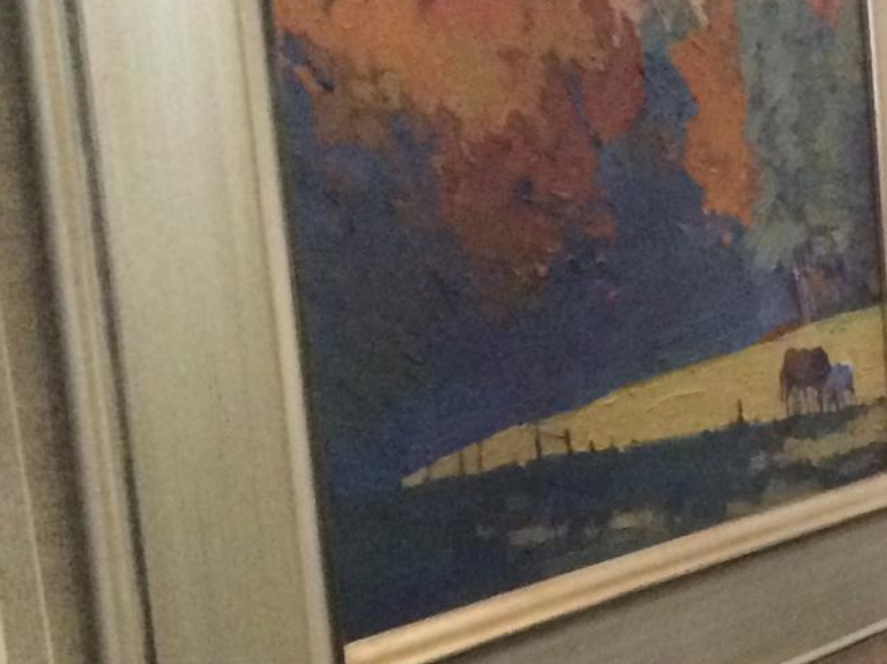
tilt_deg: -12.4
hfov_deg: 15.8
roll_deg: +2.8
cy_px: 661
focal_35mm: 106
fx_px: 2715
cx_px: 1601
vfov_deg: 13.8
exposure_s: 1/30
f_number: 2.2
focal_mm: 4.15
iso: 250
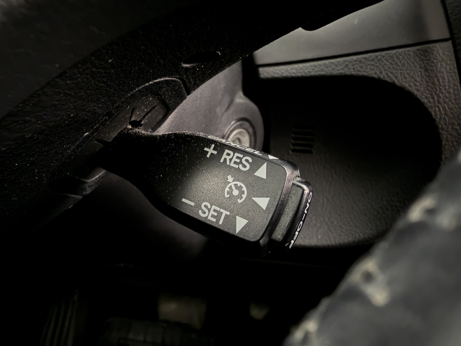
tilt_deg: -15.9
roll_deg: -2.0
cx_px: 230
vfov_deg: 56.8
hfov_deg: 71.6
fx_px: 320
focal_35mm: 24
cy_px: 173
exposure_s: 1/5
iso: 800
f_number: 2.2
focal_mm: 2.22
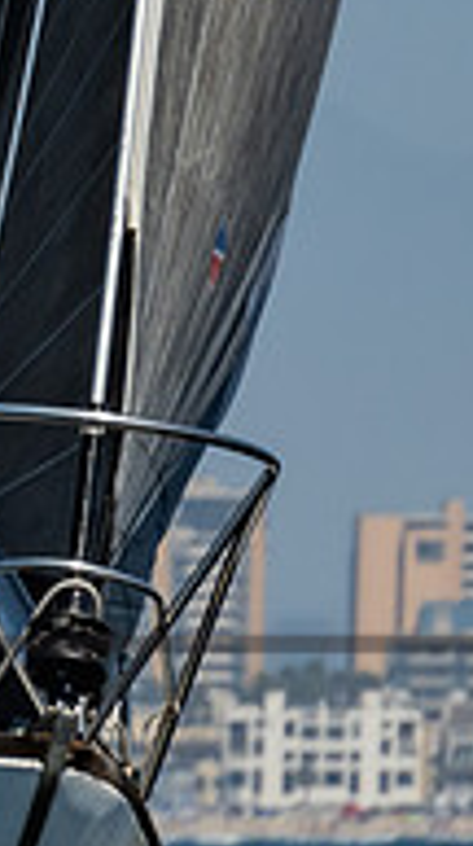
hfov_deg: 0.9
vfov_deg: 1.6
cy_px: 11
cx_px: -894
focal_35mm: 1326
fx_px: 29683
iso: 160
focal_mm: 200
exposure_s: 1/800
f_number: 6.3
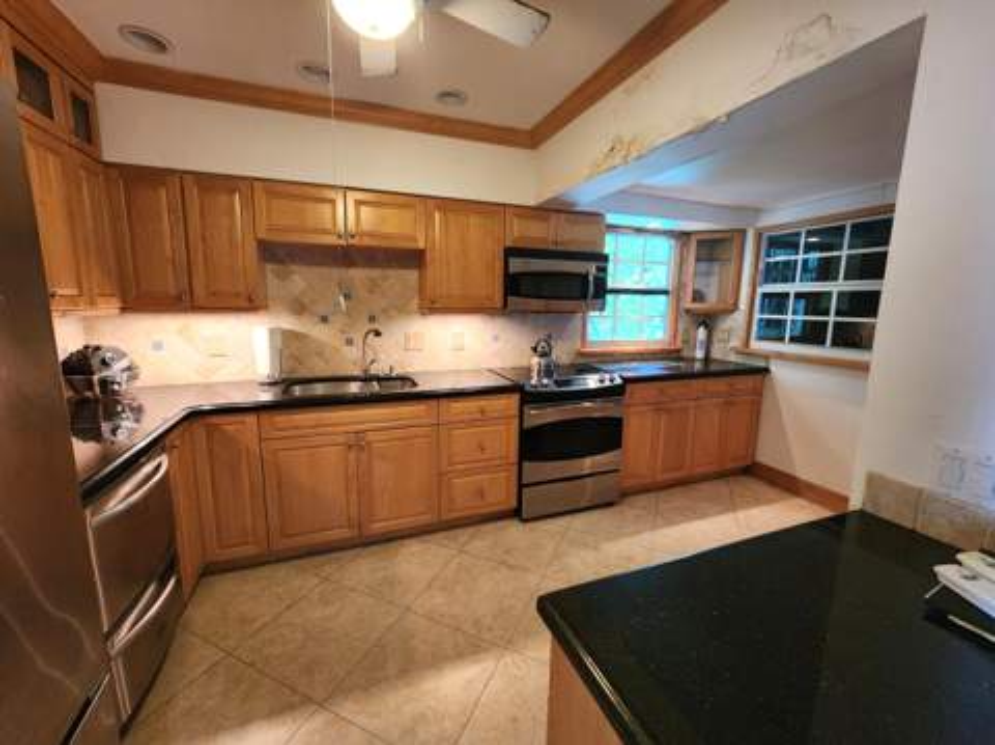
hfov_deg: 106.2
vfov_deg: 89.8
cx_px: 498
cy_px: 372
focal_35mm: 13
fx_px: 373
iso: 500
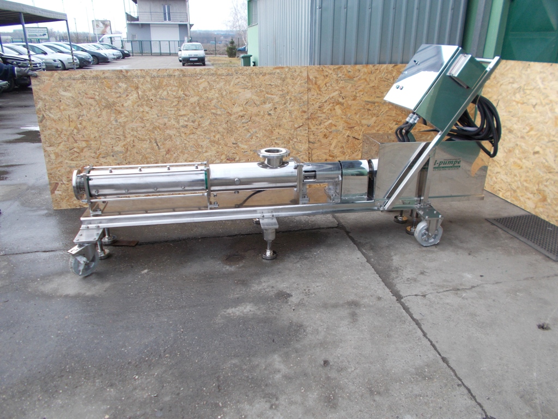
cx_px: 279
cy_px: 210
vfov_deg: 53.1
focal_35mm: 26
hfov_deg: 67.3
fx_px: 419
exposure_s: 1/320
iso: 80
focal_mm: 4.6
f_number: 3.2
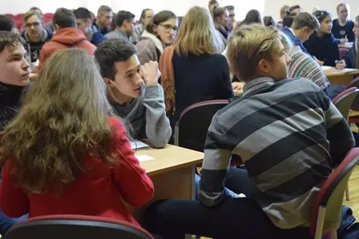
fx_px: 598
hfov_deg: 33.4
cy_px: 120
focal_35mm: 60
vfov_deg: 22.6
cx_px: 180
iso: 4500
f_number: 5.3
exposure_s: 1/60
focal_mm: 40
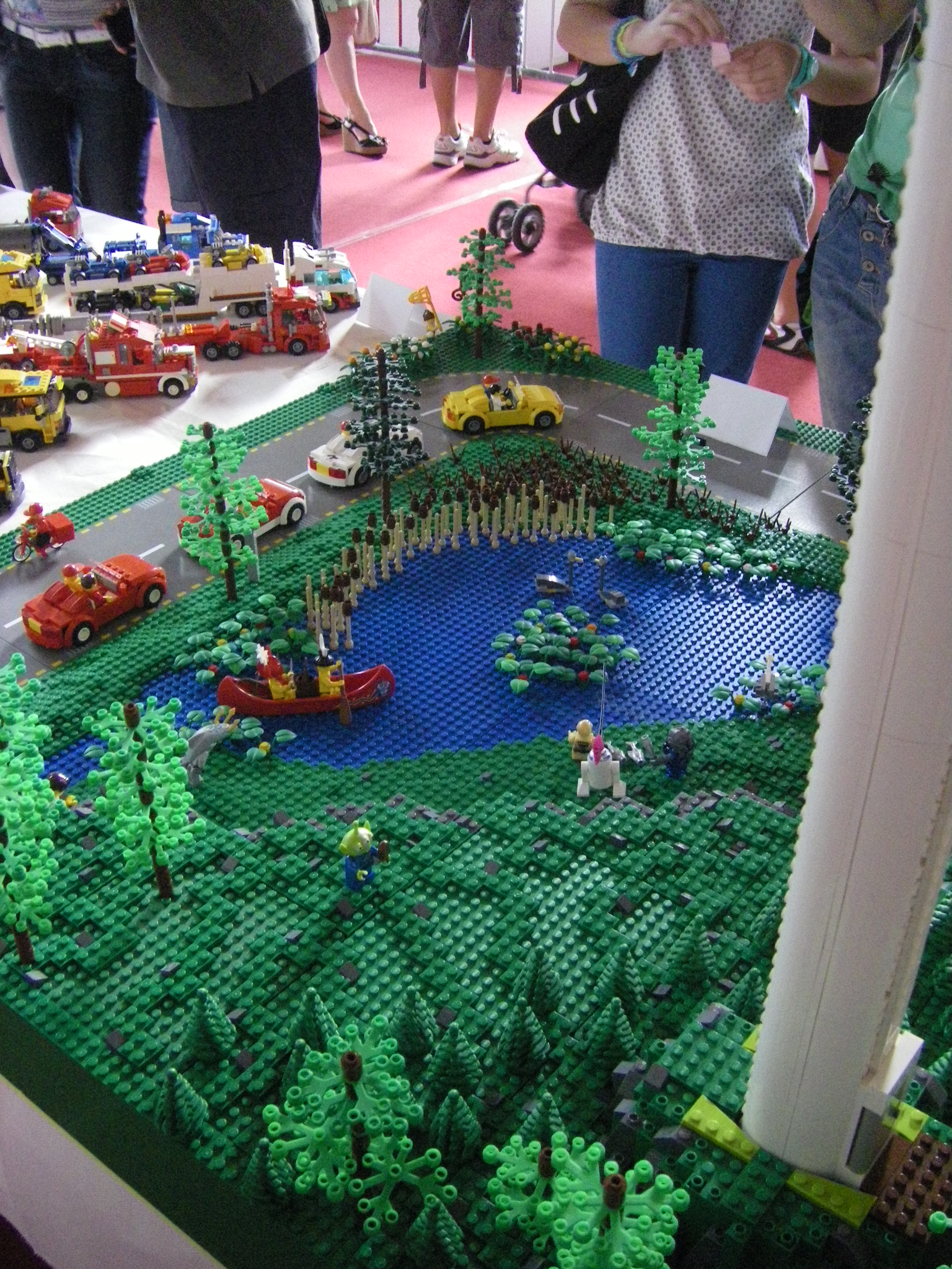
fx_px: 1393
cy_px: 634
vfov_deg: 49.0
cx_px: 476
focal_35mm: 38
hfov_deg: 37.7
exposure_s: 1/20
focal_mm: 6.3
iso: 800
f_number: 3.5
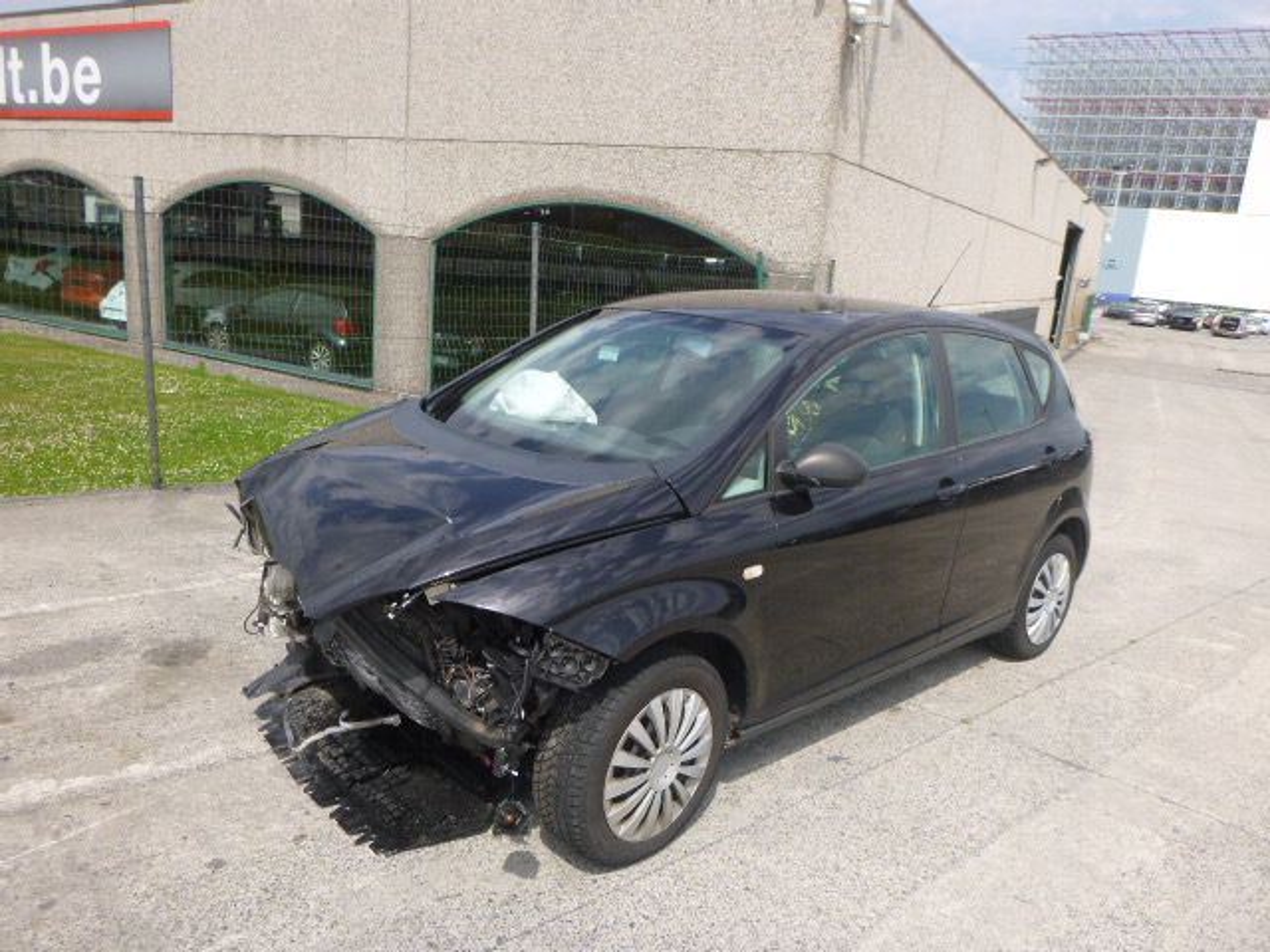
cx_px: 635
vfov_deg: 54.9
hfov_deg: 69.4
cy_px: 476
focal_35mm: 25
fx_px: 917
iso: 100
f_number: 3.9
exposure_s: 1/500
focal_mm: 4.5
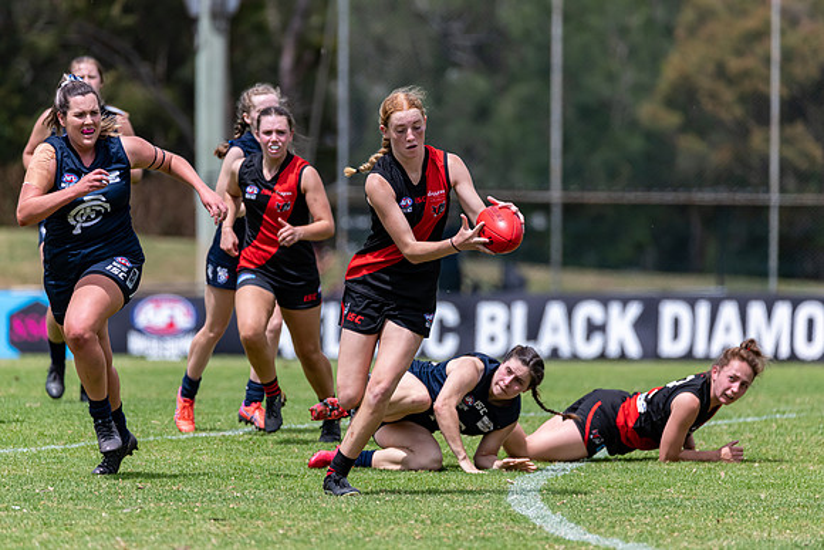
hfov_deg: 4.6
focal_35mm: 450
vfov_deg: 3.1
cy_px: 275
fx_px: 10302
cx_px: 412
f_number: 6.3
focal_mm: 450
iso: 800
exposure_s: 1/4000
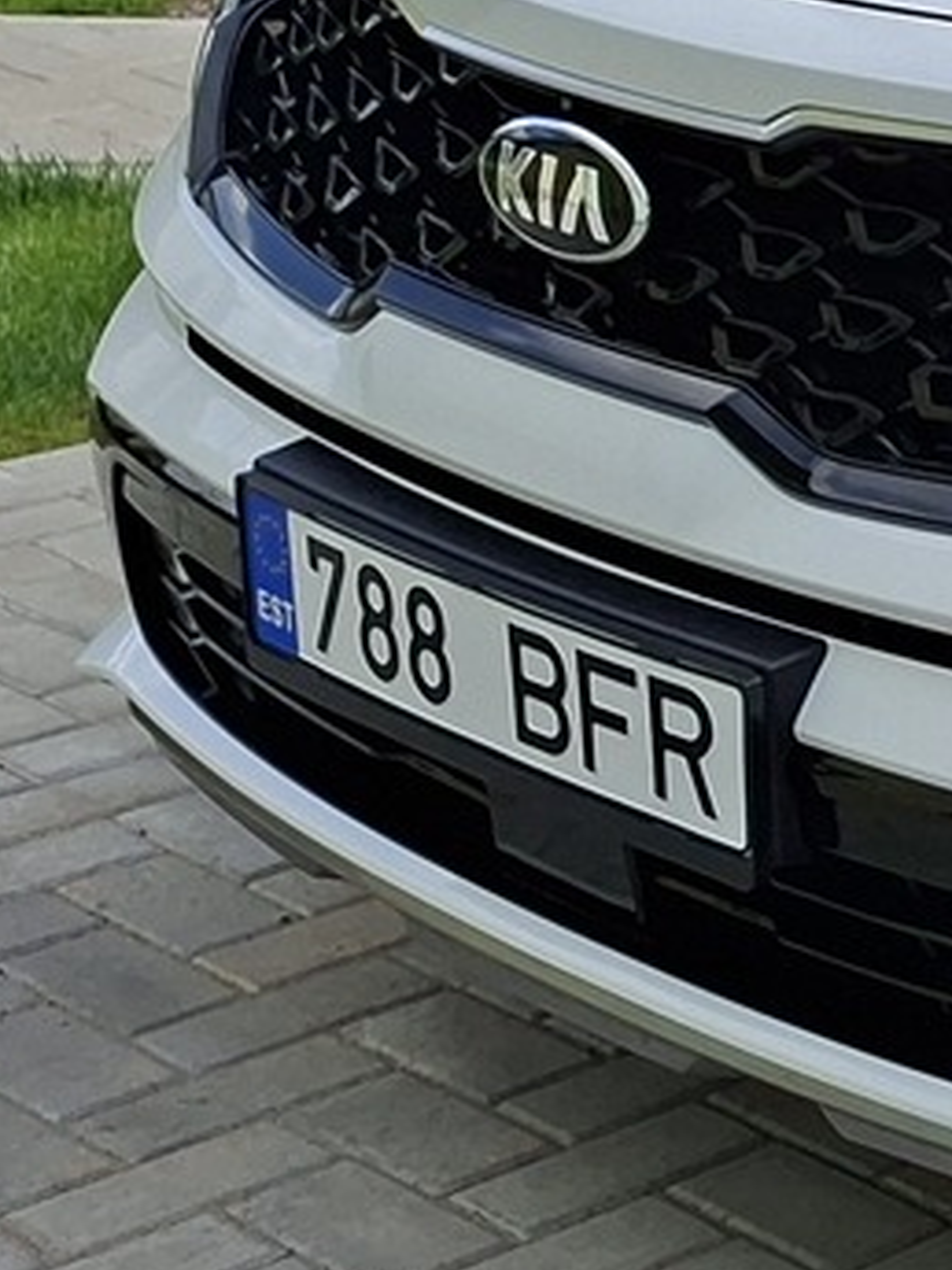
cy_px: 144
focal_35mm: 107
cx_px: 2432
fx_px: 3924
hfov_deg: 11.1
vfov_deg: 18.1
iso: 32
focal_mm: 5.54
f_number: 1.8
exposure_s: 1/939
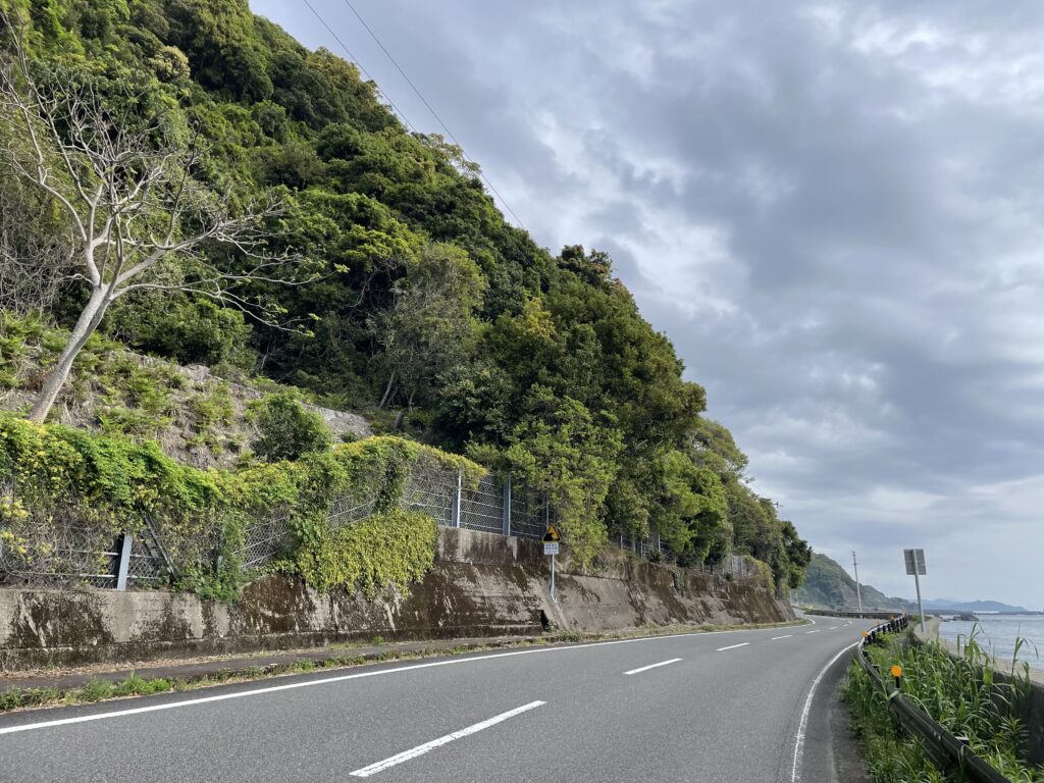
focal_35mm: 26
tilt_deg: +17.4
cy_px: 392
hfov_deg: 67.3
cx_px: 522
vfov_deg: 53.1
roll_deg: +0.3
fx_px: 784
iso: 32
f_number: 1.6
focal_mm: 4.2
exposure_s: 1/3300
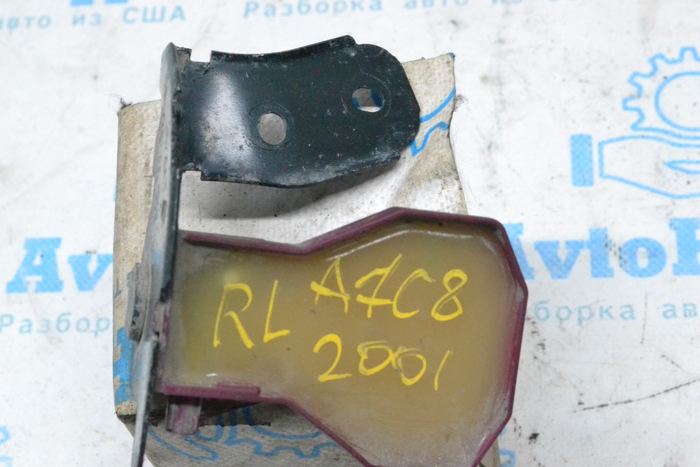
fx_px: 1604
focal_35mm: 82
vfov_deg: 16.6
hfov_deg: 24.6
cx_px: 350
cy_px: 234
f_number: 10
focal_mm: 55
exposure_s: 1/160
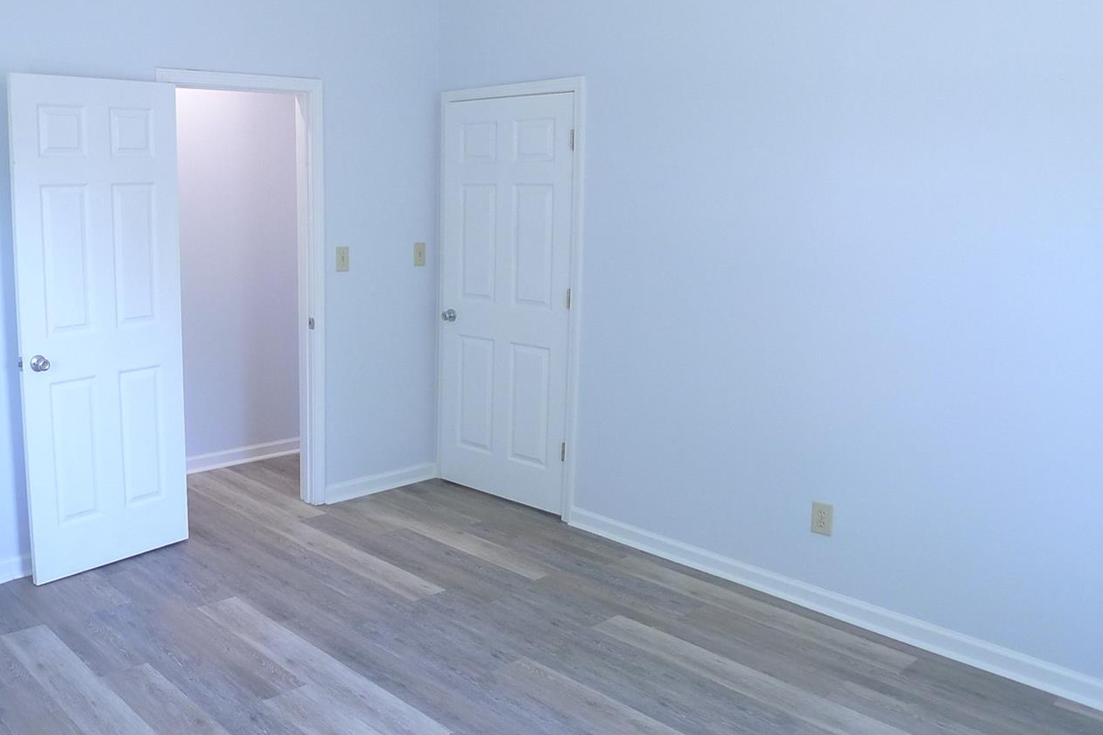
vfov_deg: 34.2
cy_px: 322
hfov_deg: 48.2
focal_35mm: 39
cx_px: 321
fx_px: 1195
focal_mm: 5.1
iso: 250
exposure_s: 1/60
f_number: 2
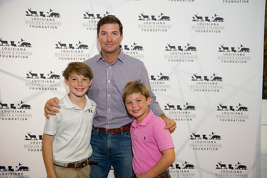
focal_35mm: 45
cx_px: 134
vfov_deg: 29.8
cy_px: 89
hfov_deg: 43.6
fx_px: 334
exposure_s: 1/125
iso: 800
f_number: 3.2
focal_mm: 45
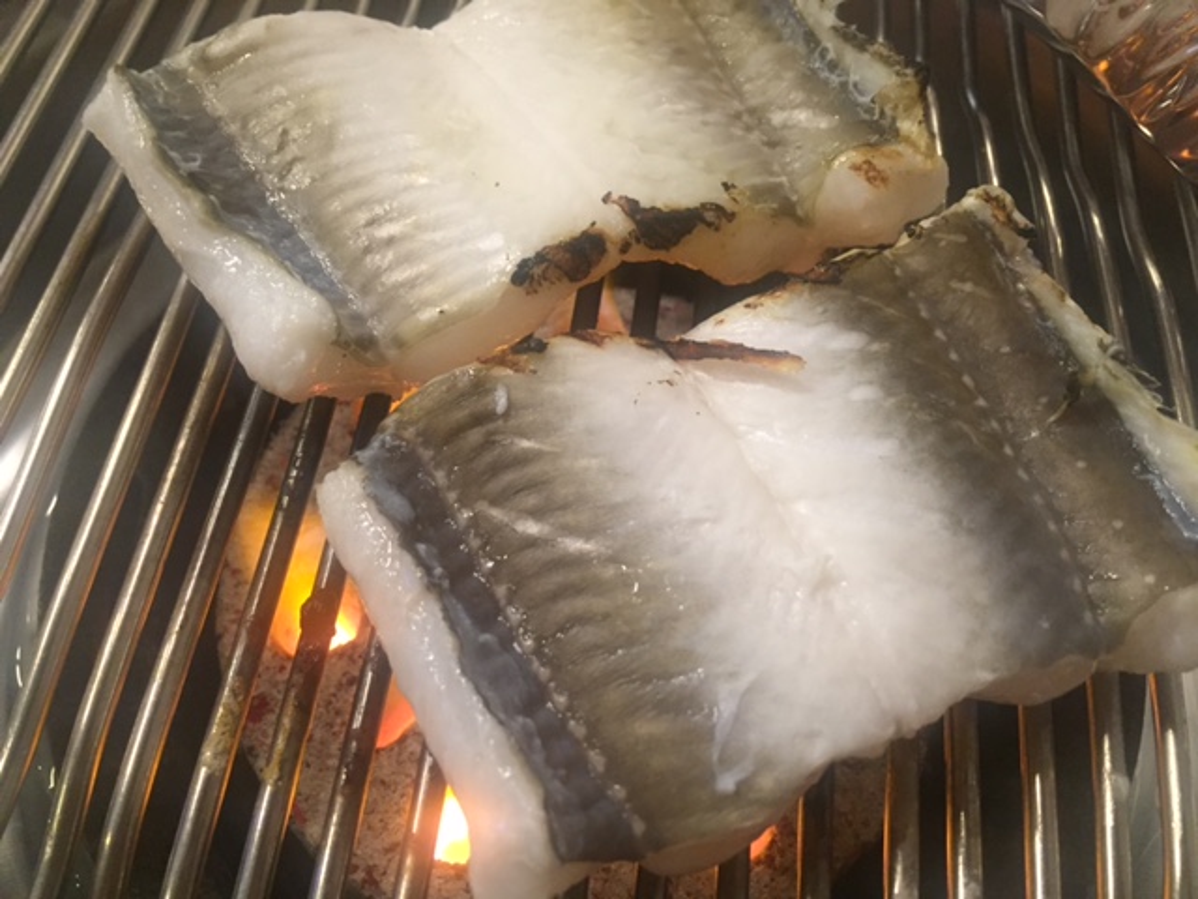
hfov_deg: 61.7
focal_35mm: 29
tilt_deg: -60.5
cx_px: 599
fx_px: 1004
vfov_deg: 48.2
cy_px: 450
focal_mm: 4.15
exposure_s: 1/30
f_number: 2.2
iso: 160
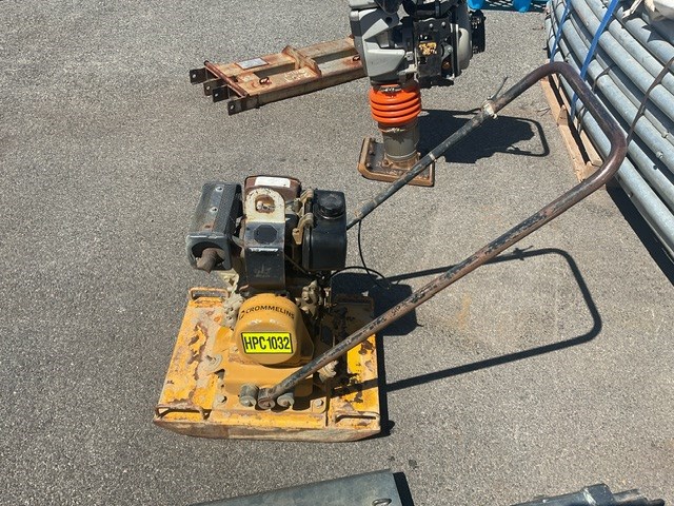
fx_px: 565
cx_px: 337
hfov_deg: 61.7
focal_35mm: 29
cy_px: 253
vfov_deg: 48.2
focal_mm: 3
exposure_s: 1/2058
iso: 16
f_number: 1.8
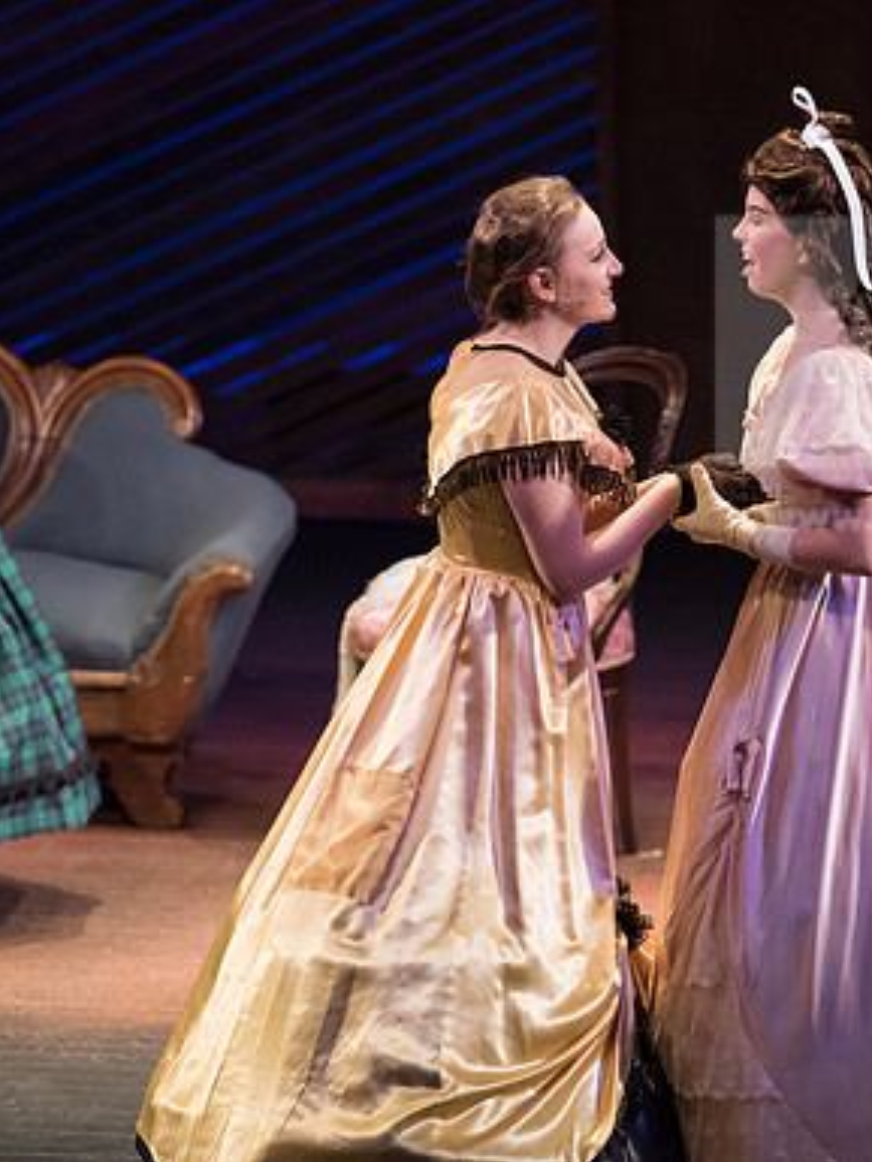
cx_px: 625
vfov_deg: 4.6
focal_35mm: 435
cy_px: 581
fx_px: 14602
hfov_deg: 3.4
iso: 3200
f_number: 4.5
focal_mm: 300
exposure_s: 1/400
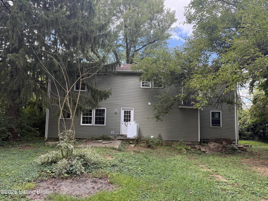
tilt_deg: +5.7
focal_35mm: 24
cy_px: 100
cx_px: 134
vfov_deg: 56.8
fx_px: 186
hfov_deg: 71.6
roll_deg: -1.3
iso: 100
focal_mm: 6.76
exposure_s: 1/351
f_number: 1.78
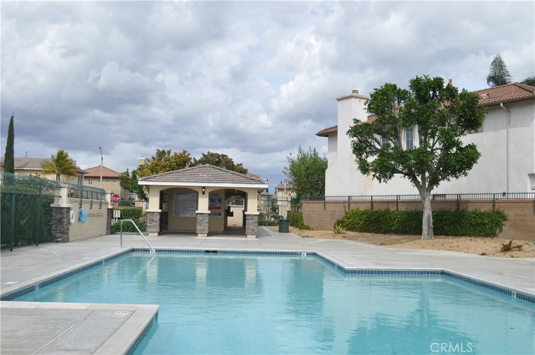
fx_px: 534
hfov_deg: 53.2
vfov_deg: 36.8
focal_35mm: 36
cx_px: 268
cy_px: 178
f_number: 8
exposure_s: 1/500
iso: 200
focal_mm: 24
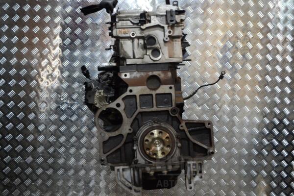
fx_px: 318
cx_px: 147
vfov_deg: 34.2
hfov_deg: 49.6
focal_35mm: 39
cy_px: 98
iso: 1100
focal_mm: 26
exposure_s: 1/30
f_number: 4.2
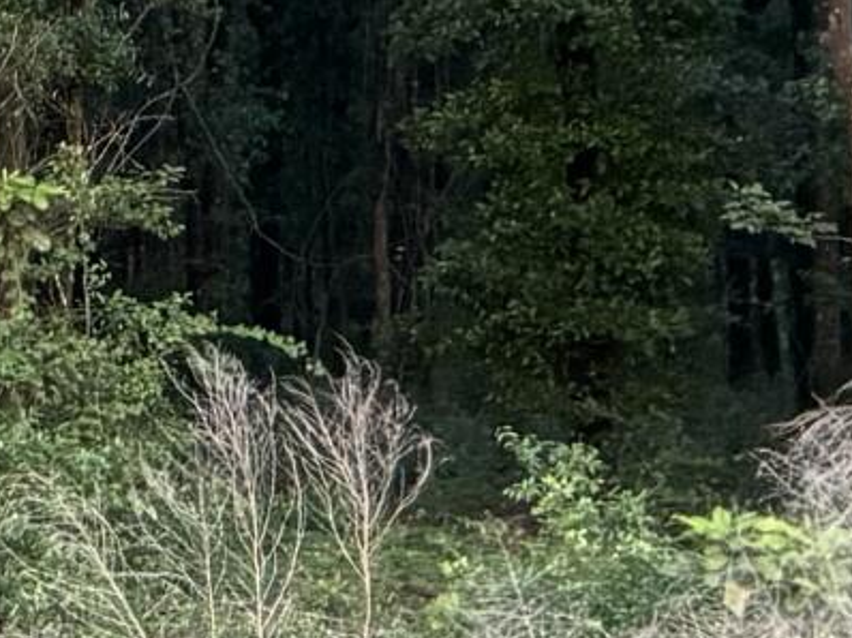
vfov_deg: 8.2
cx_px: -858
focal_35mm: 181
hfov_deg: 10.1
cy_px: 283
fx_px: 4452
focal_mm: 6.76
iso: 800
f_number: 1.78
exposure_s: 1/60
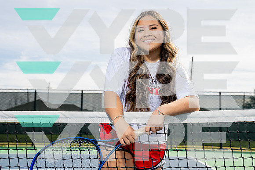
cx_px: 128
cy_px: 85
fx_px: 371
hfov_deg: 37.9
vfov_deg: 25.8
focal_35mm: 52
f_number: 6.3
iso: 100
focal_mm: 50
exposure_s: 1/250
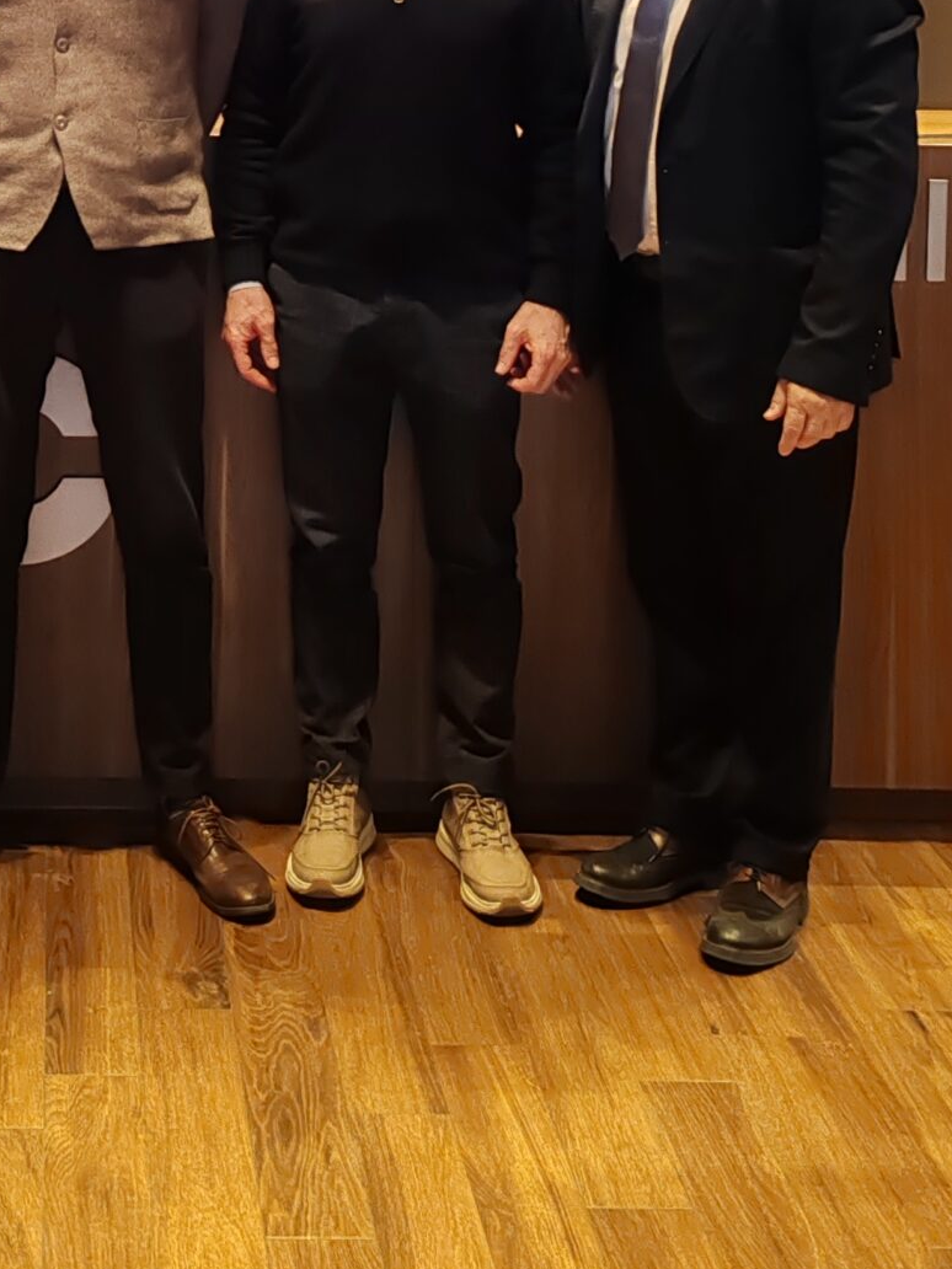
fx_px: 2457
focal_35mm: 67
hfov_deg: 21.4
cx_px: 68
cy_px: -91
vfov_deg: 26.9
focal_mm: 6.12
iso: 2000
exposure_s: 1/100
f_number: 1.9
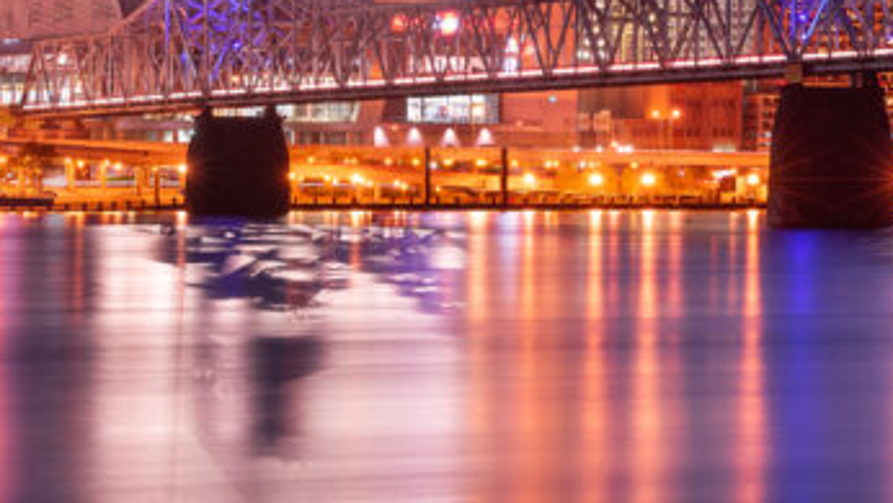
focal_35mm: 217
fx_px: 5141
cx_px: 1200
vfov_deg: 5.6
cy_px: -164
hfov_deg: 9.7
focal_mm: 70
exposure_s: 10
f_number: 8
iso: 64
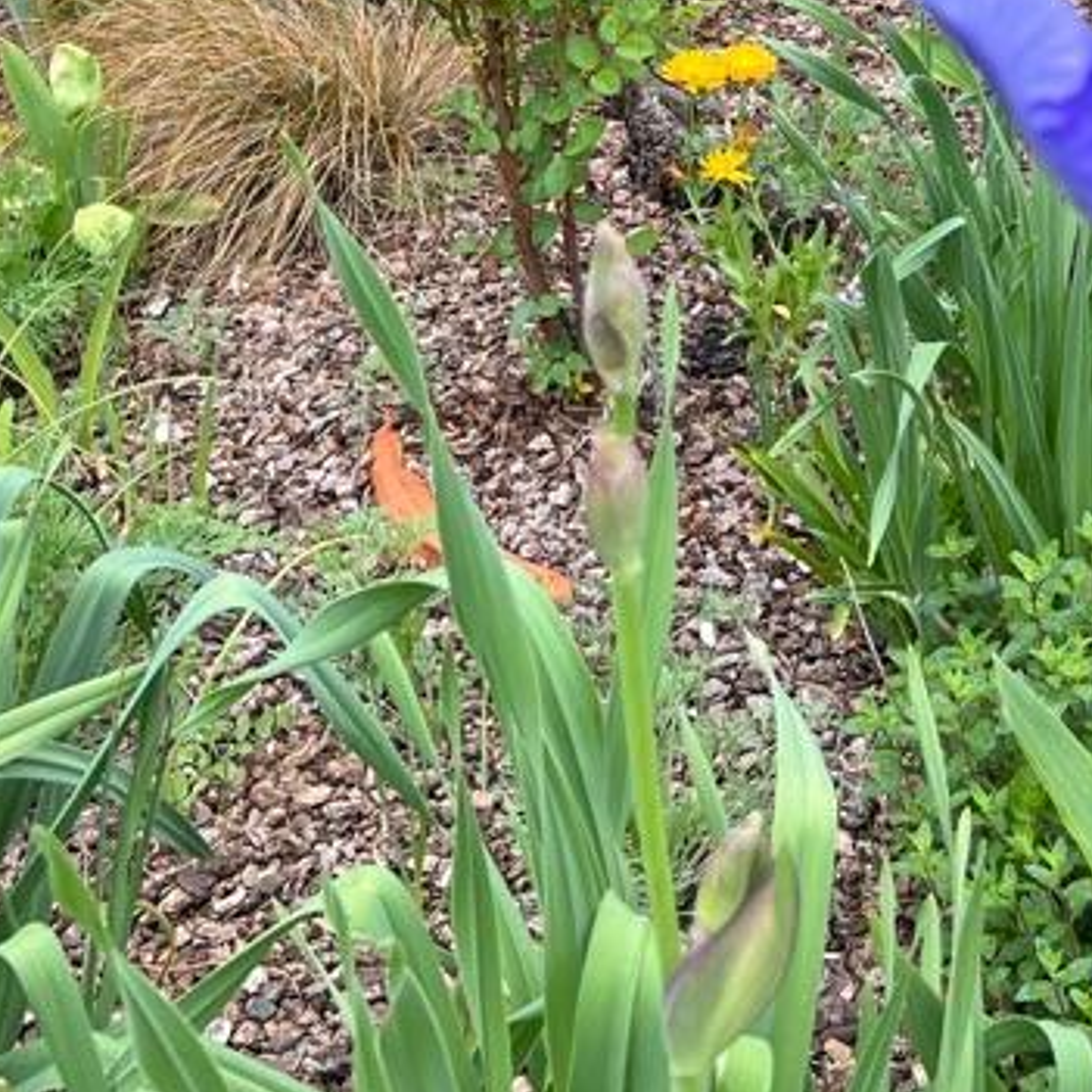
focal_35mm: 67
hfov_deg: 25.7
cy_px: -392
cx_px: 625
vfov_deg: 22.5
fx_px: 2391
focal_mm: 5.7
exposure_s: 1/1000
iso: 50
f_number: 1.5
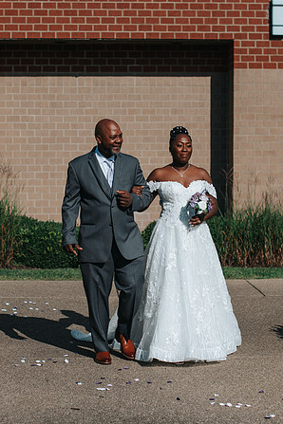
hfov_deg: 14.4
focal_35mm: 95
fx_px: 1120
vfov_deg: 21.5
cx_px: 143
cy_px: 191
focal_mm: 50
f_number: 2.5
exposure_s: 1/4000
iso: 100
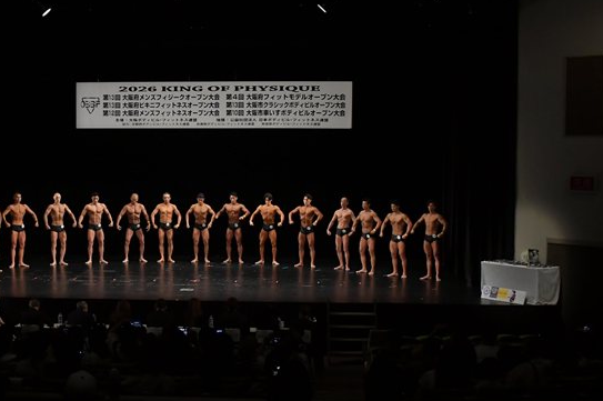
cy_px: 201
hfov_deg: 33.2
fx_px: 1004
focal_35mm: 60
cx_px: 205
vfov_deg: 22.6
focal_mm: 28
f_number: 5.6
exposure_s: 1/400
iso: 3200
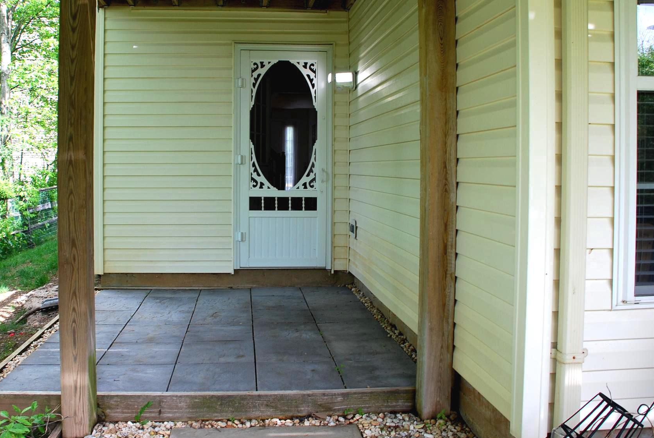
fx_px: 601
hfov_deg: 56.8
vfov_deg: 40.0
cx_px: 272
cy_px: 180
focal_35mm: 33
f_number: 5.6
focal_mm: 18
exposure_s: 1/125
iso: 180
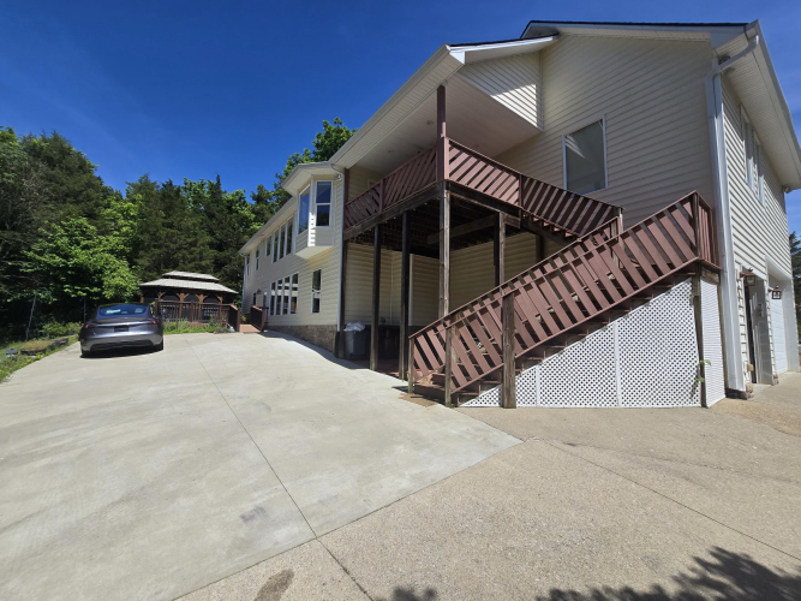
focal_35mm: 13
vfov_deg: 89.9
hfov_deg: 106.2
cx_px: 400
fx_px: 301
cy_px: 300
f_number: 2.2
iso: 50
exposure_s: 1/2531
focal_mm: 2.2
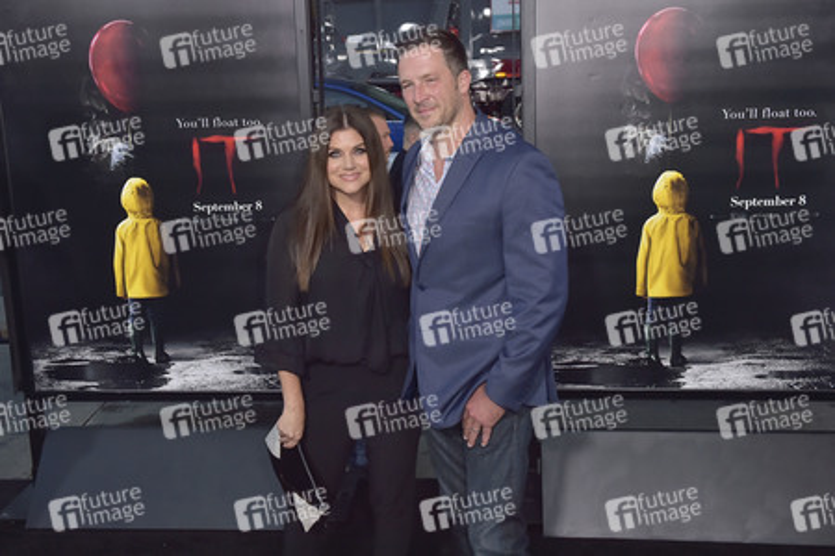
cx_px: 418
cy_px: 278
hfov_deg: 53.1
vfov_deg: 36.9
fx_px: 835
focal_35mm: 36
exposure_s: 1/320
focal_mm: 36
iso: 640
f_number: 6.3
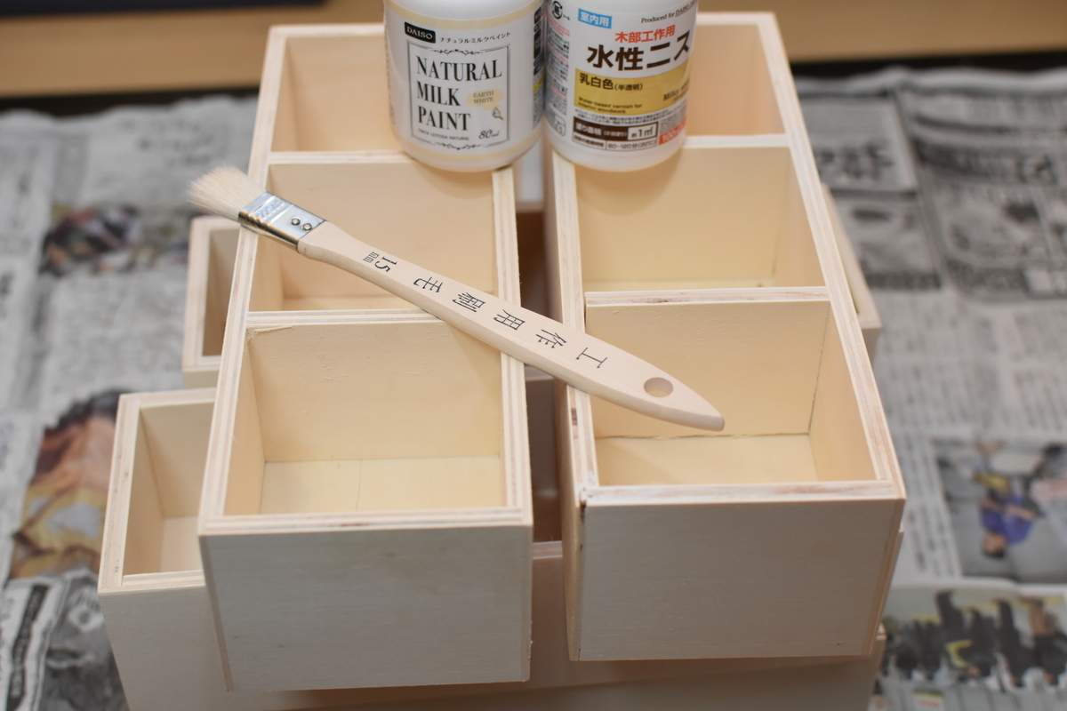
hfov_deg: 37.9
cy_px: 356
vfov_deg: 25.8
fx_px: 1556
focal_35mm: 52
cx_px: 534
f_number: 3.5
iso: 800
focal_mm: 35
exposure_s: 1/60
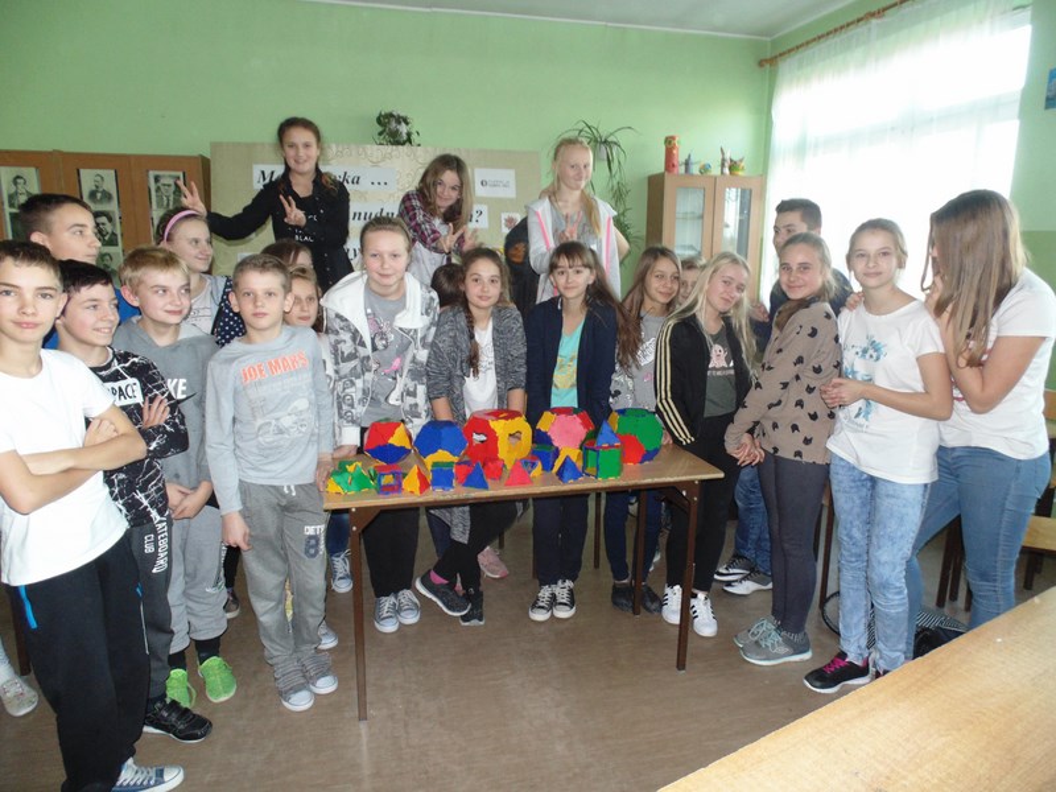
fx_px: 671
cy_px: 396
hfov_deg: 76.4
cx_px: 528
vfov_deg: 61.1
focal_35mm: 22
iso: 200
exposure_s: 1/30
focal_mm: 4
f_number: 3.1
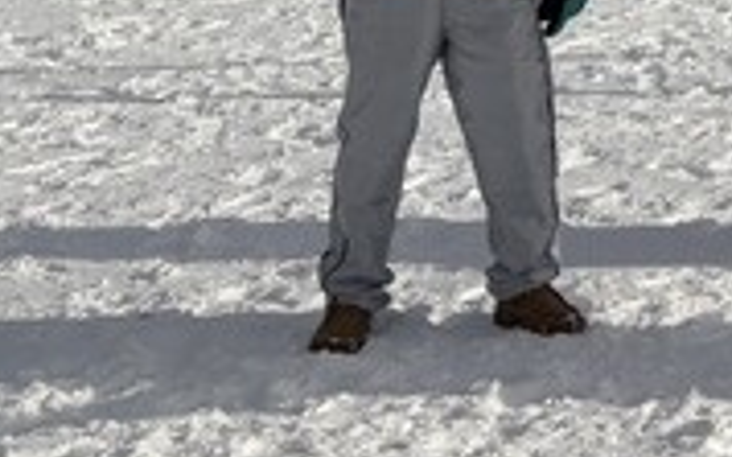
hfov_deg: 15.0
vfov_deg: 10.2
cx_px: 1324
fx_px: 2412
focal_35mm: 121
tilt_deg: +0.3
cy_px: -368
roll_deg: +0.0
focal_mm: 5.96
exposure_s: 1/8850
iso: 50
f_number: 1.6
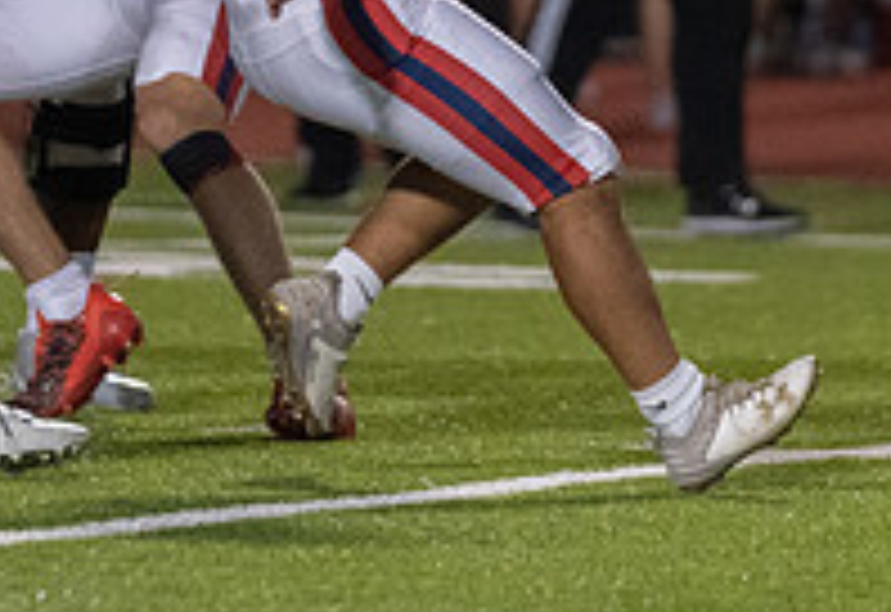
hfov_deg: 2.3
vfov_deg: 1.6
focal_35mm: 872
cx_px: 225
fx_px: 21784
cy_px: -128
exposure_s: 1/1250
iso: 4000
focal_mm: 200
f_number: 2.8
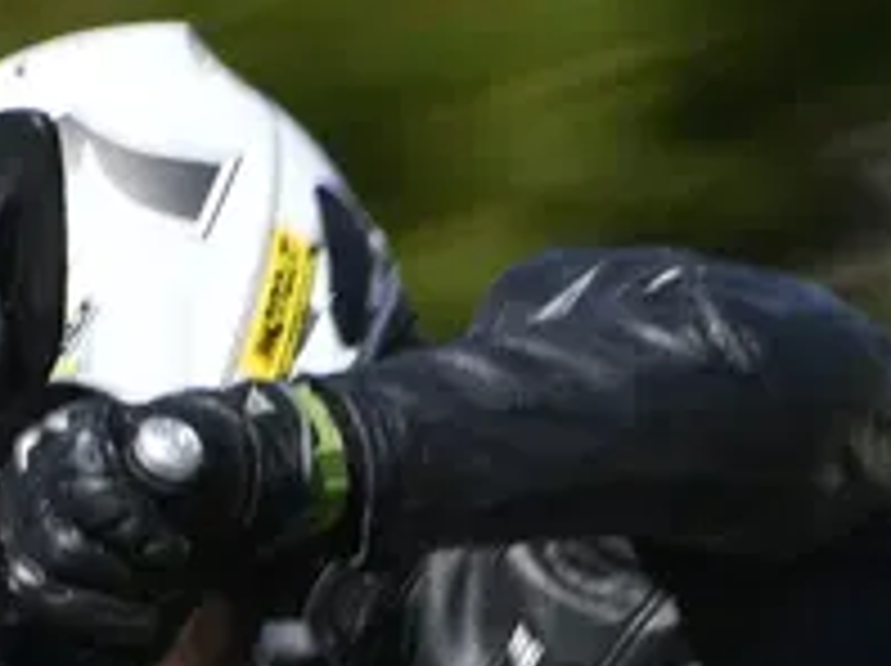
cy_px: 1436
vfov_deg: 1.3
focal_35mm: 1167
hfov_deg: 1.7
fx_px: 30002
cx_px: 832
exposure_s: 1/160
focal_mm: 200
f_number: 8
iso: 64
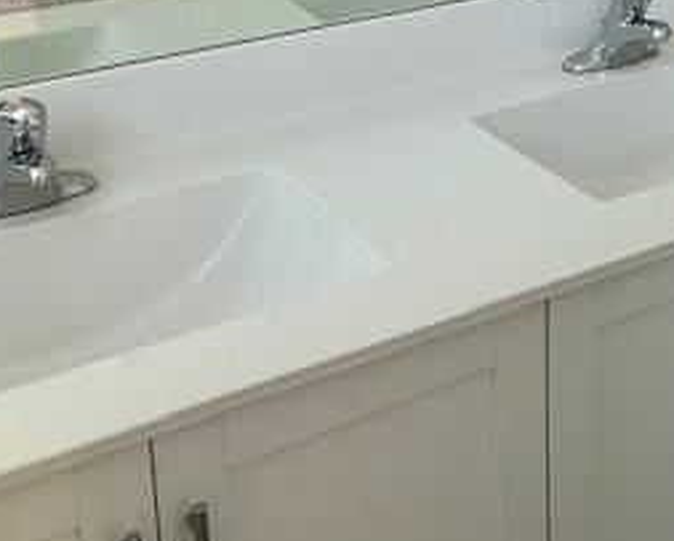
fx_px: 1378
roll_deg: -2.4
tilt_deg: -16.1
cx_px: 754
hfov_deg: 25.4
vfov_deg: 21.3
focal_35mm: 69
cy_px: -16
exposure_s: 1/24
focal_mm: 3.99
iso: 40
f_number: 1.8
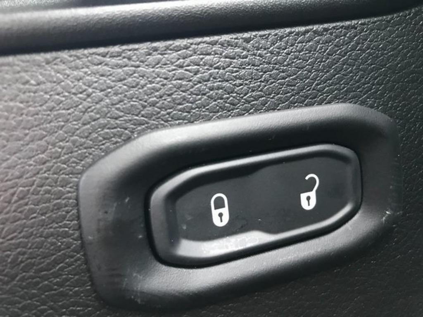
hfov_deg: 63.4
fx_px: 342
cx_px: 212
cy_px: 158
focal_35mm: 28
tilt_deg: -10.3
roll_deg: +5.8
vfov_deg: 49.7
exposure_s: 1/15
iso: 80
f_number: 1.8
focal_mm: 3.99
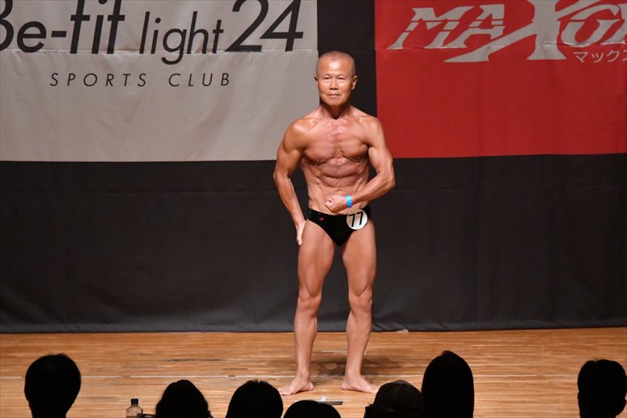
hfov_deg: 7.6
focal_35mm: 270
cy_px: 209
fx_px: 4700
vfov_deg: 5.1
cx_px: 314
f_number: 5.6
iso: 10000
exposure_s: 1/400
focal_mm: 180
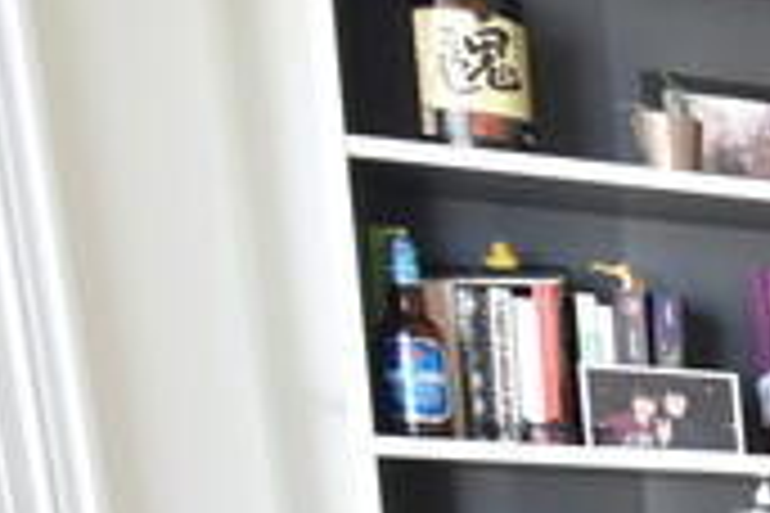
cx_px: 2071
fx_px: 1925
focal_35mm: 90
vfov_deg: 13.8
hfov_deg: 13.0
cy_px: 880
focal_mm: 10
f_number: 4.5
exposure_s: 1/80
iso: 500
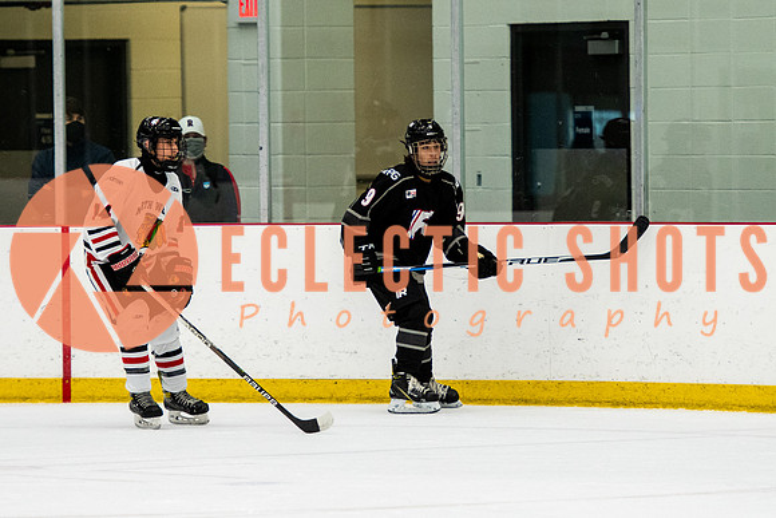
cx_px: 395
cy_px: 221
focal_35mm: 365
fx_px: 7876
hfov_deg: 5.6
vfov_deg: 3.8
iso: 1600
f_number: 2.8
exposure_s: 1/640
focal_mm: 165
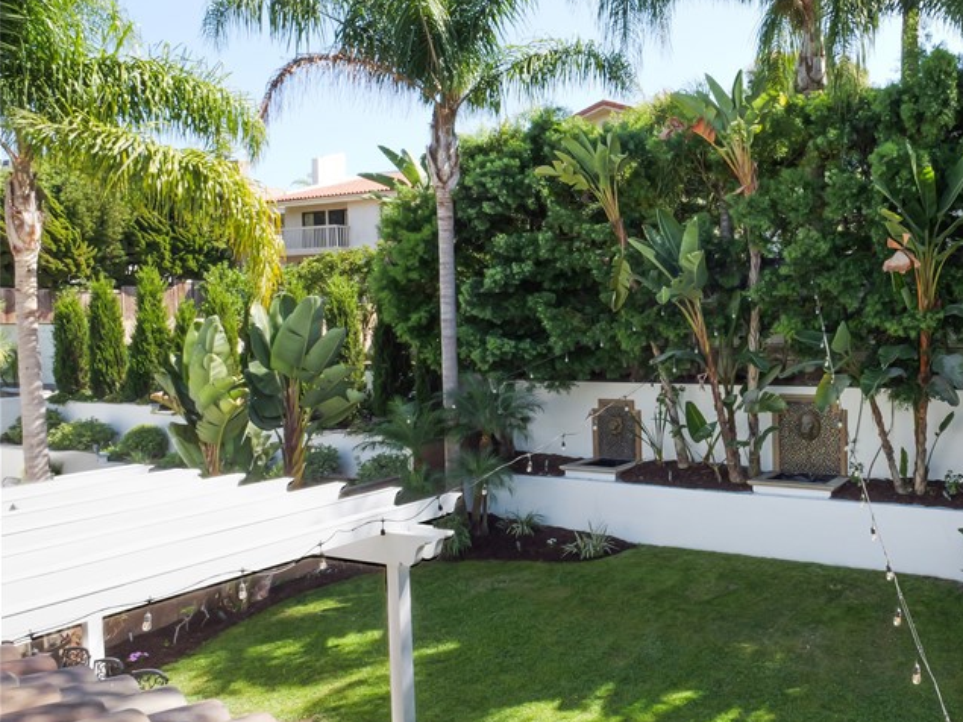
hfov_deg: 57.0
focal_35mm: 29
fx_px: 807
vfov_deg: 48.2
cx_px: 774
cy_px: 354
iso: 250
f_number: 14
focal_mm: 9
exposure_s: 1/50
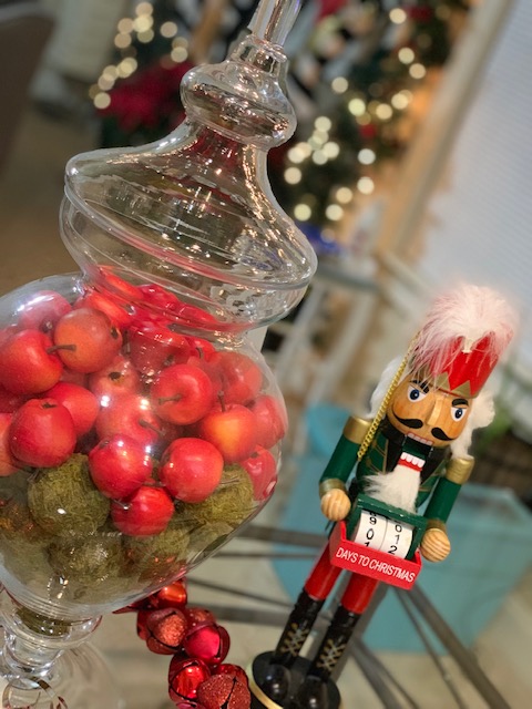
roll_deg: -23.9
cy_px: 354
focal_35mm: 52
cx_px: 266
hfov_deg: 28.0
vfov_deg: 36.8
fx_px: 1066
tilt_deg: -18.0
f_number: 2.4
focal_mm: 6
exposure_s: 1/40
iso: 500
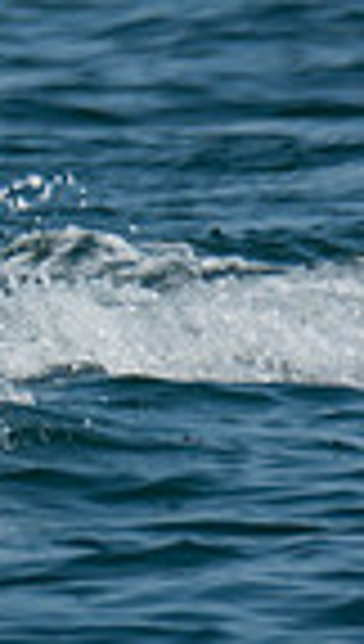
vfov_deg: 1.2
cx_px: -847
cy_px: -181
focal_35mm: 1862
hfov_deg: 0.7
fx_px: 31781
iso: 100
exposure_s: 1/500
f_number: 5.6
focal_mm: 280
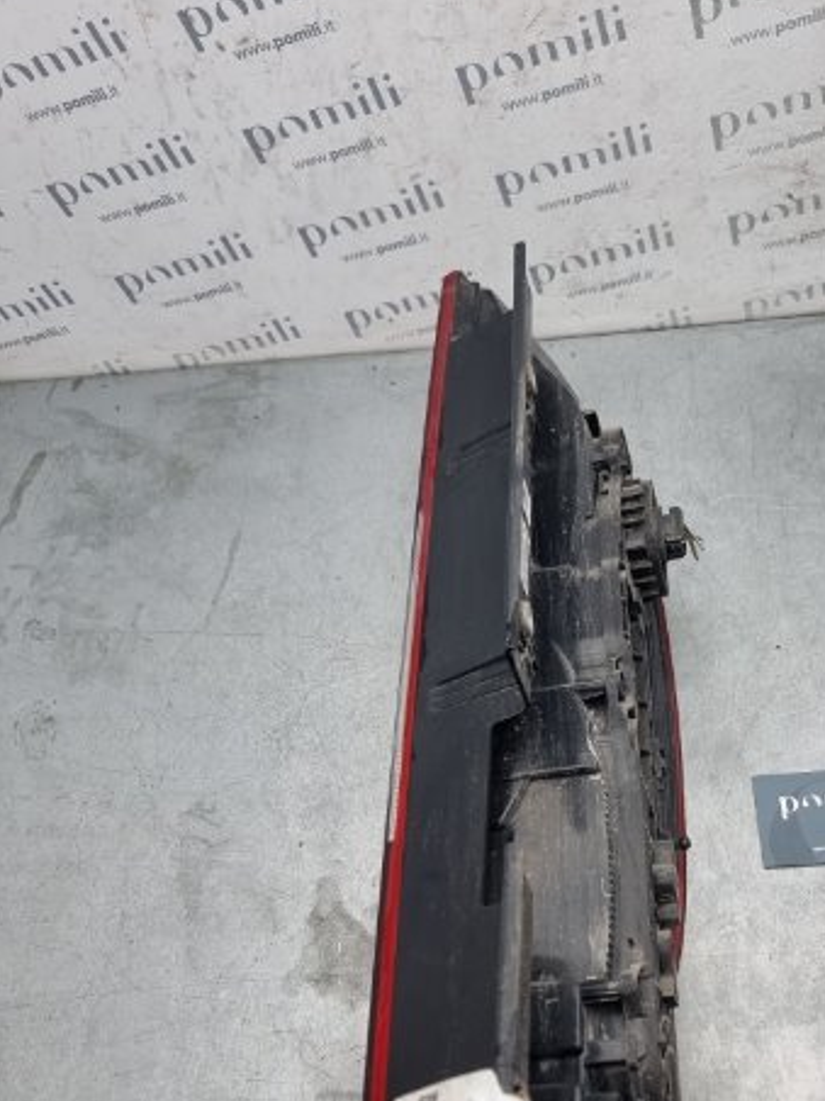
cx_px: 582
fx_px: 1080
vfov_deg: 53.7
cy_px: 633
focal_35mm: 34
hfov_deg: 41.0
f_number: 1.8
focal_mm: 6.7
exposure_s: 1/210
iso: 50
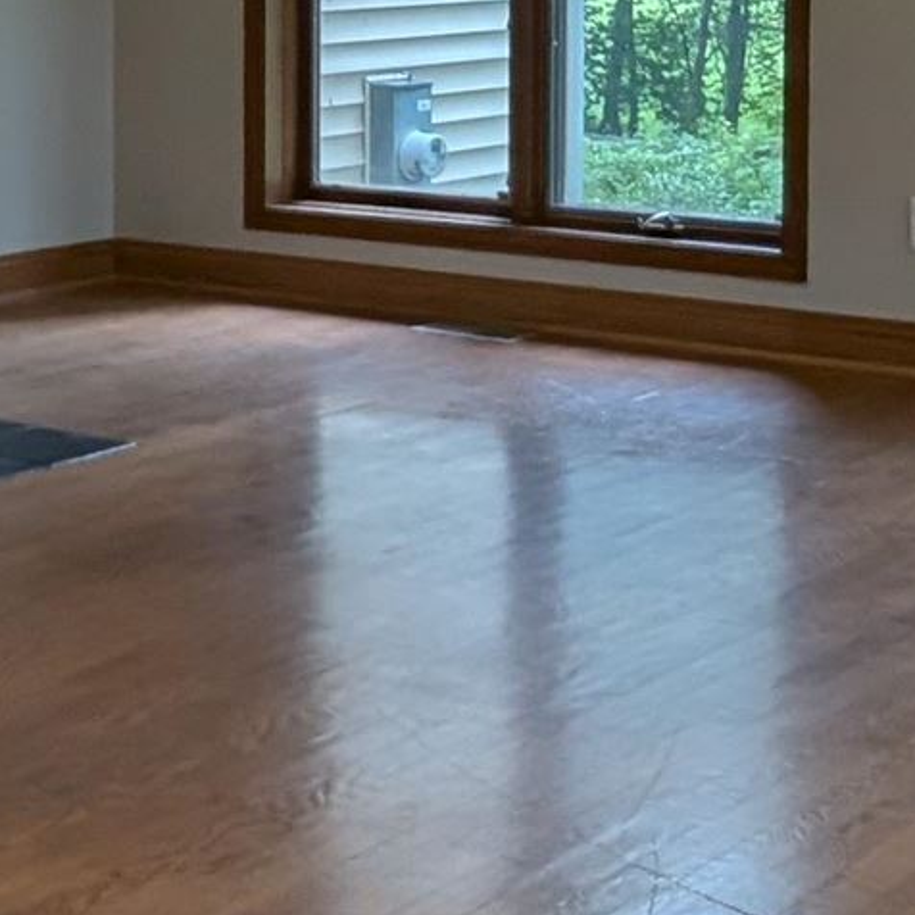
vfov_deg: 22.7
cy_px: 58
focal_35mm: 74
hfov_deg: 21.8
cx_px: -150
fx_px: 2213
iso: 70
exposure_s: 1/24
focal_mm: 1.95
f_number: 2.2
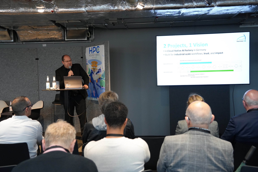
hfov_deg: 48.5
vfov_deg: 33.4
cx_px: 129
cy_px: 86
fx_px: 287
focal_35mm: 40
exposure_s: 1/160
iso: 3200
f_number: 4
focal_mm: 40
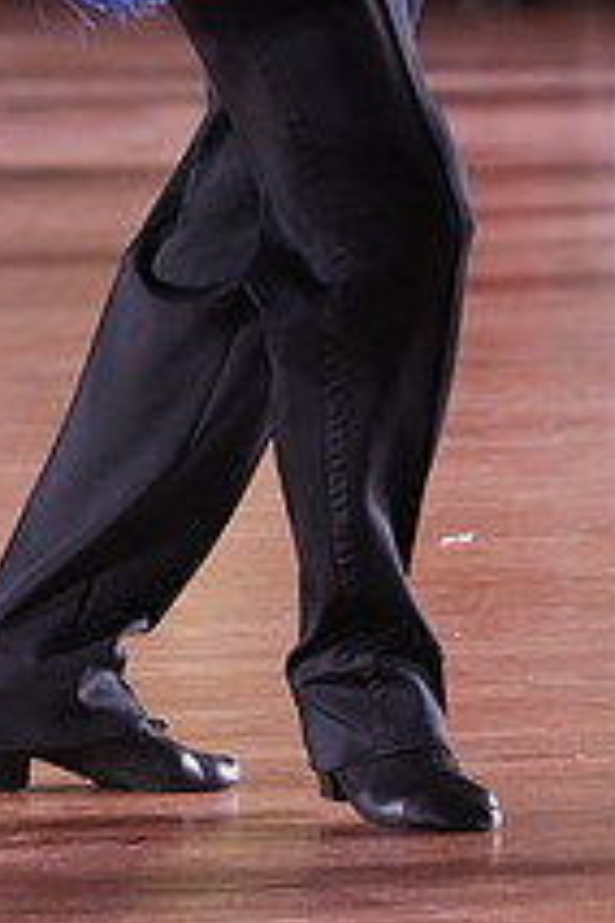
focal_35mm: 545
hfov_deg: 2.5
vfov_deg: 3.8
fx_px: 13965
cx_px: -50
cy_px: -165
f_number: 4.5
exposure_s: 1/200
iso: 4000
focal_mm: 200
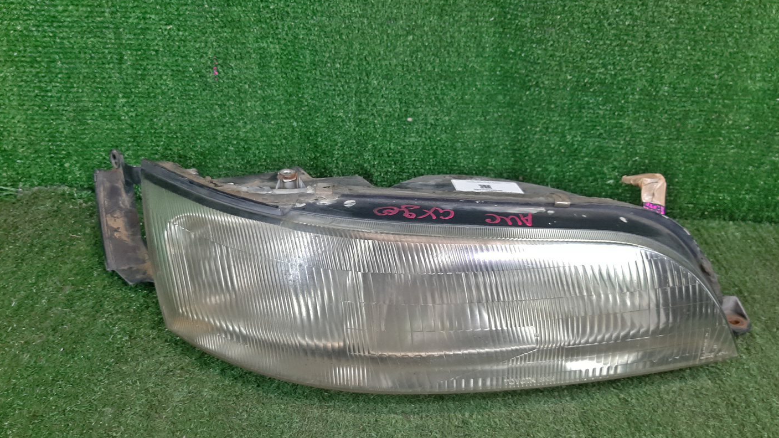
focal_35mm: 29
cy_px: 242
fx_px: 599
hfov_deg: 66.1
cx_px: 395
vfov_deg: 40.1
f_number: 1.7
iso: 97
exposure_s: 1/50
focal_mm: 3.93
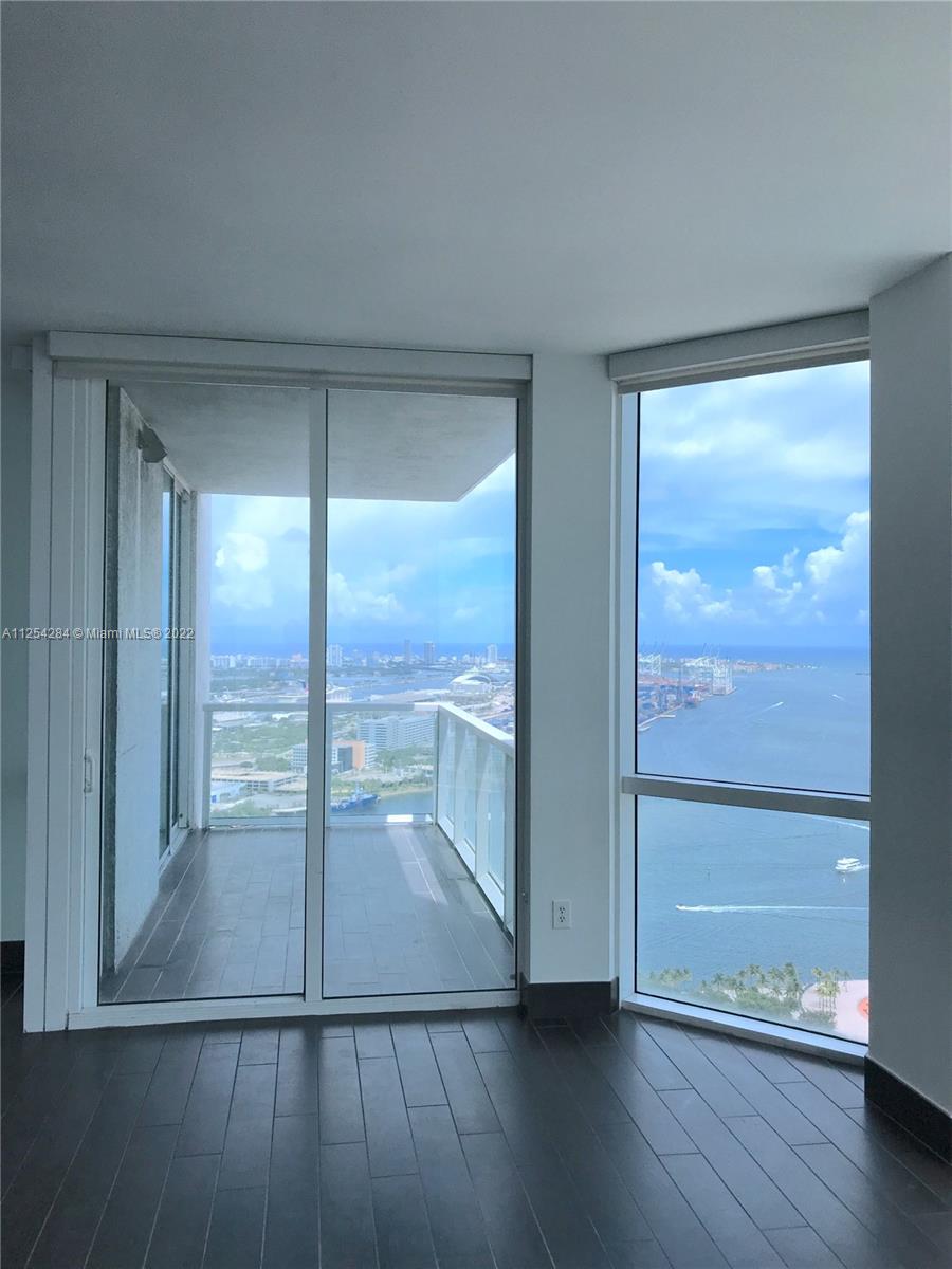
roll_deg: -1.2
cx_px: 476
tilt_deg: +1.1
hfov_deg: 49.7
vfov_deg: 63.4
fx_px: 1027
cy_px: 634
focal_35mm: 28
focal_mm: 3.99
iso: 20
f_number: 1.8
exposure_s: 1/2037
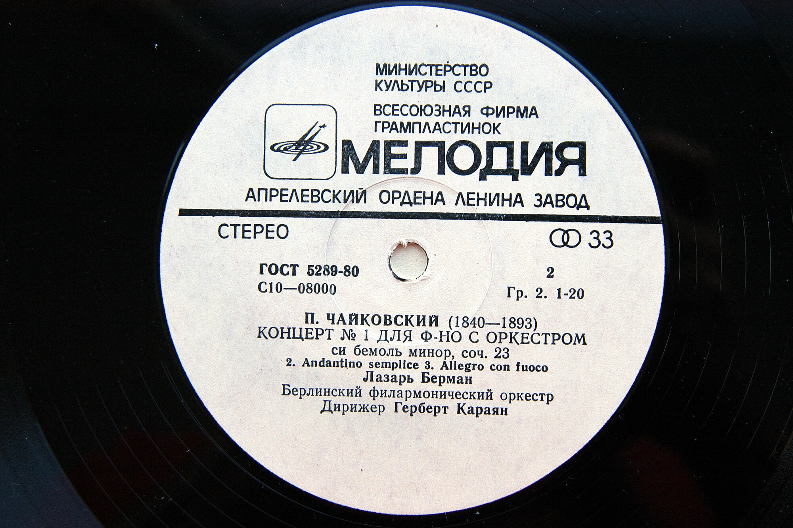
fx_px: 1155
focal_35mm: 52
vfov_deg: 25.7
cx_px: 396
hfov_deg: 37.9
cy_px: 264
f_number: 5.6
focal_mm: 35
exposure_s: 1/125
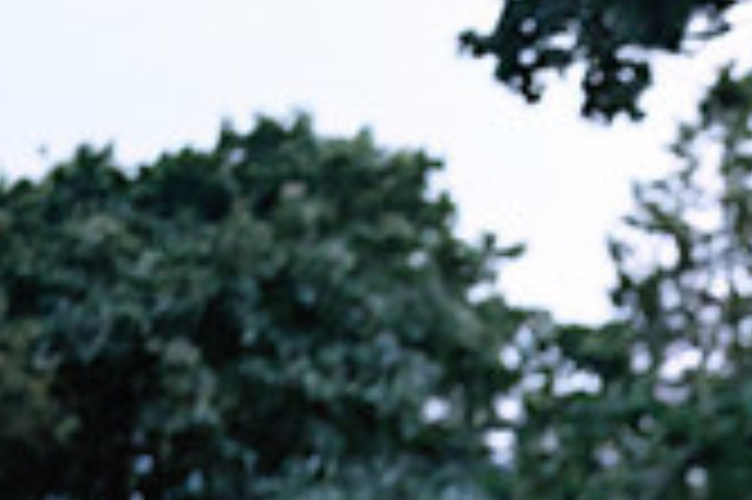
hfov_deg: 6.7
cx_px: 1251
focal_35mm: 304
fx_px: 6344
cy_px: 754
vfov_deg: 4.5
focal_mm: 54.1
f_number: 2.8
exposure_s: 1/100
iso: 1600
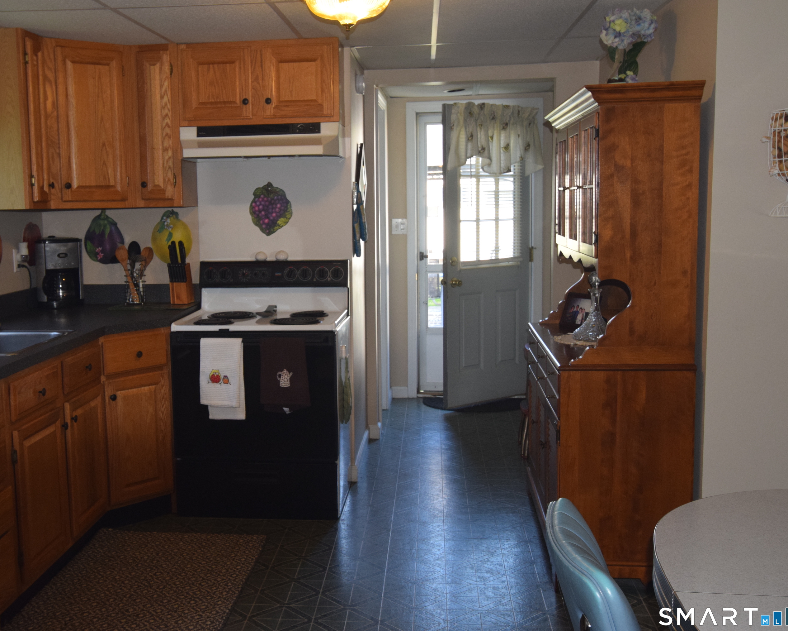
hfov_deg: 44.6
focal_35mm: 41
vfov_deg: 36.5
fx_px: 956
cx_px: 323
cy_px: 314
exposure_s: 1/125
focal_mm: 24
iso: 800
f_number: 5.6
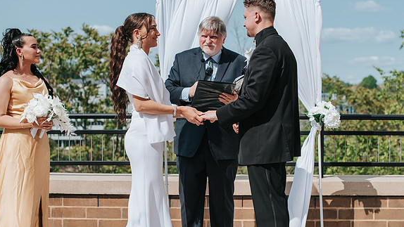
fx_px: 729
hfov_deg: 30.9
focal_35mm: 68
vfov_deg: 17.7
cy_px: 134
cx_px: 241
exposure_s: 1/2000
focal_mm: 50
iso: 125
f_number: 3.2
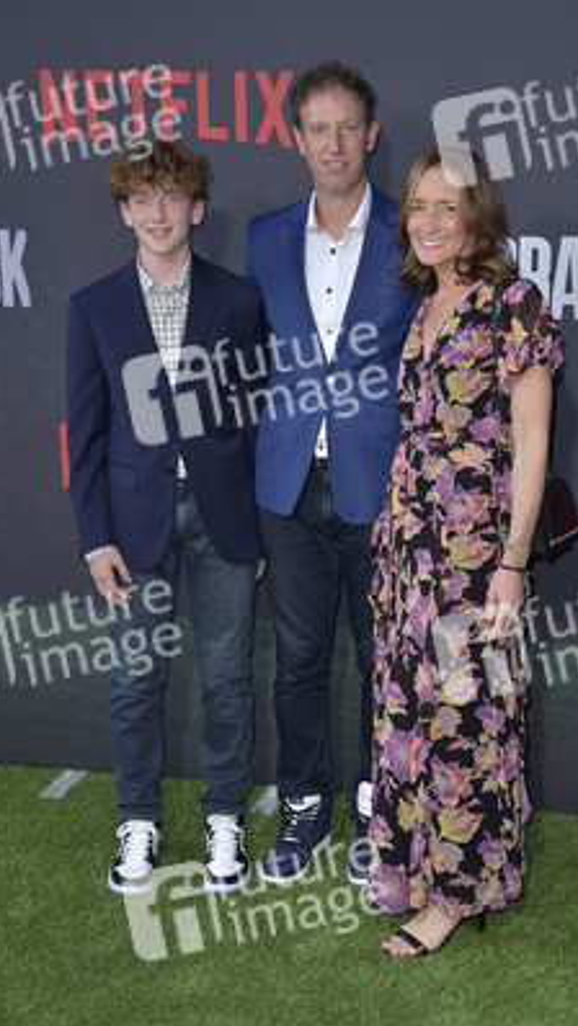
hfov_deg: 20.4
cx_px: 332
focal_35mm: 59
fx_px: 1607
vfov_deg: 35.4
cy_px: 513
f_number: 6.3
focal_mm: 56
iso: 320
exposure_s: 1/250
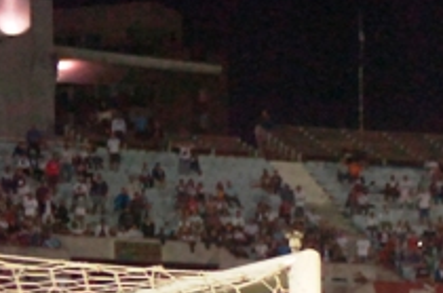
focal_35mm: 274
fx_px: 3364
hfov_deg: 7.4
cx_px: 591
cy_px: 548
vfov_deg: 4.9
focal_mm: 48
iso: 1250
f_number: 2.8
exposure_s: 1/320
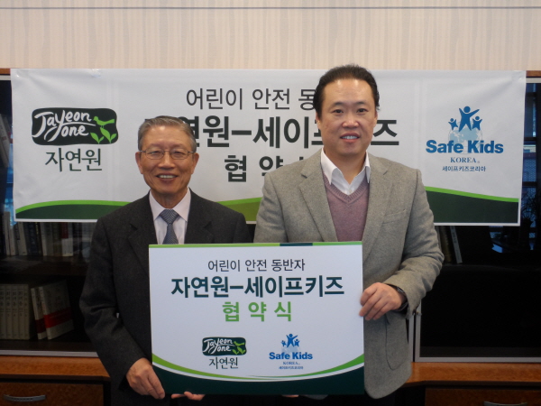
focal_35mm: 32
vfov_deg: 44.2
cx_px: 270
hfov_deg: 56.8
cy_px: 203
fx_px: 500
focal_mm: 5.3
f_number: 3.4
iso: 160
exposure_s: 1/30
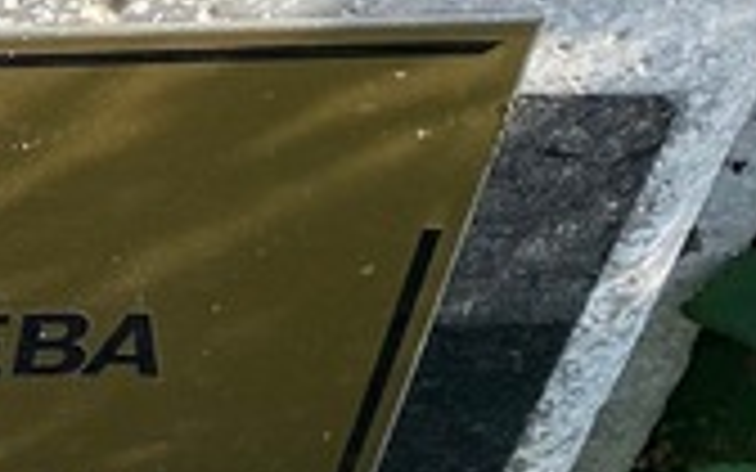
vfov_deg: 9.9
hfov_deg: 14.9
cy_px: 481
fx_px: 2699
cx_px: -338
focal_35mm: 131
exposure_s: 1/747
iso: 32
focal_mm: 4.25
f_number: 1.8
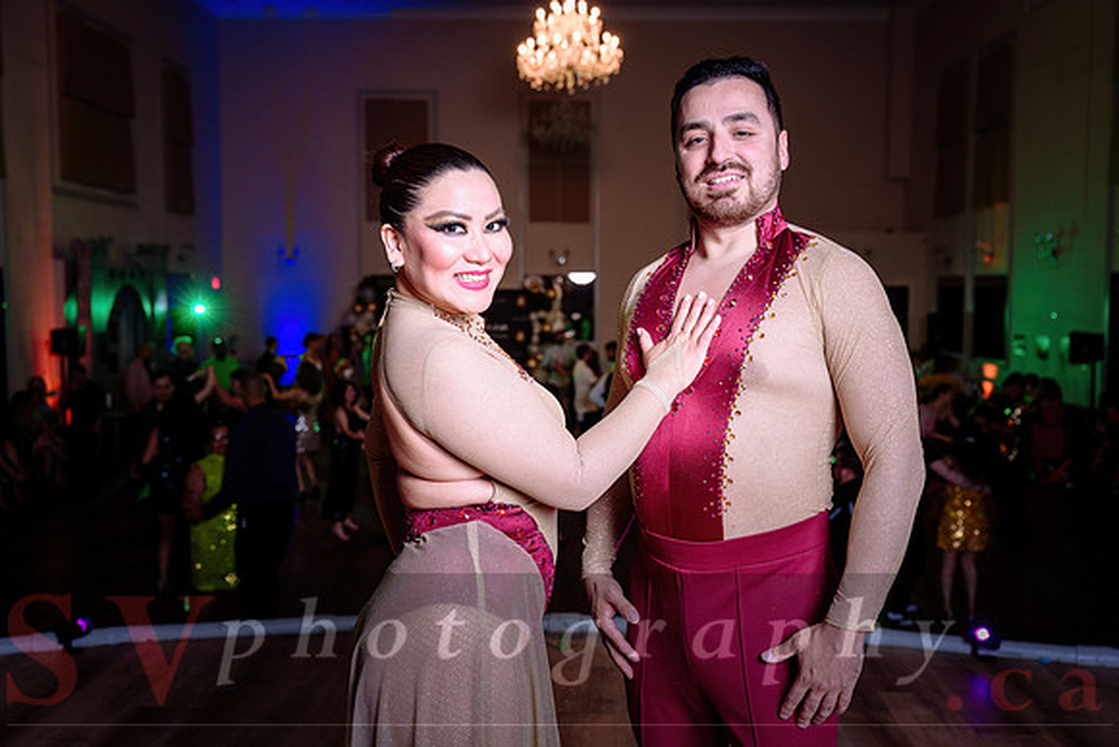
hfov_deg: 51.9
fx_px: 1150
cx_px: 560
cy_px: 374
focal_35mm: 37
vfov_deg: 36.0
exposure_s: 1/80
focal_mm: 37
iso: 500
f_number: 4
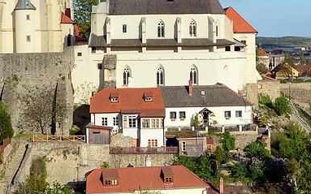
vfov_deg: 15.1
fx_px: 729
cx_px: 182
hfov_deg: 24.1
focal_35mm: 86
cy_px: 66
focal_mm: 24
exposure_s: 1/320
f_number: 8
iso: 100
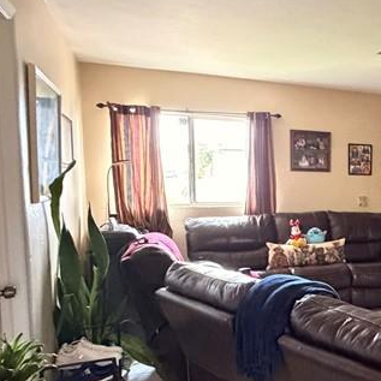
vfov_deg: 41.8
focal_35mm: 40
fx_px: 498
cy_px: 216
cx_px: 468
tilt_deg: -4.7
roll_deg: -1.8
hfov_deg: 33.3
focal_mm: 2.22
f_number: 2.2
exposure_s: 1/60
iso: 1250
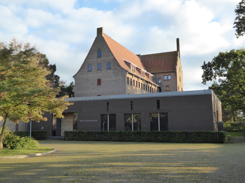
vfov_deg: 39.7
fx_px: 255
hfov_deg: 51.4
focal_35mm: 36
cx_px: 122
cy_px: 92
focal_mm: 6.3
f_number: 3.7
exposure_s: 1/250
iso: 200
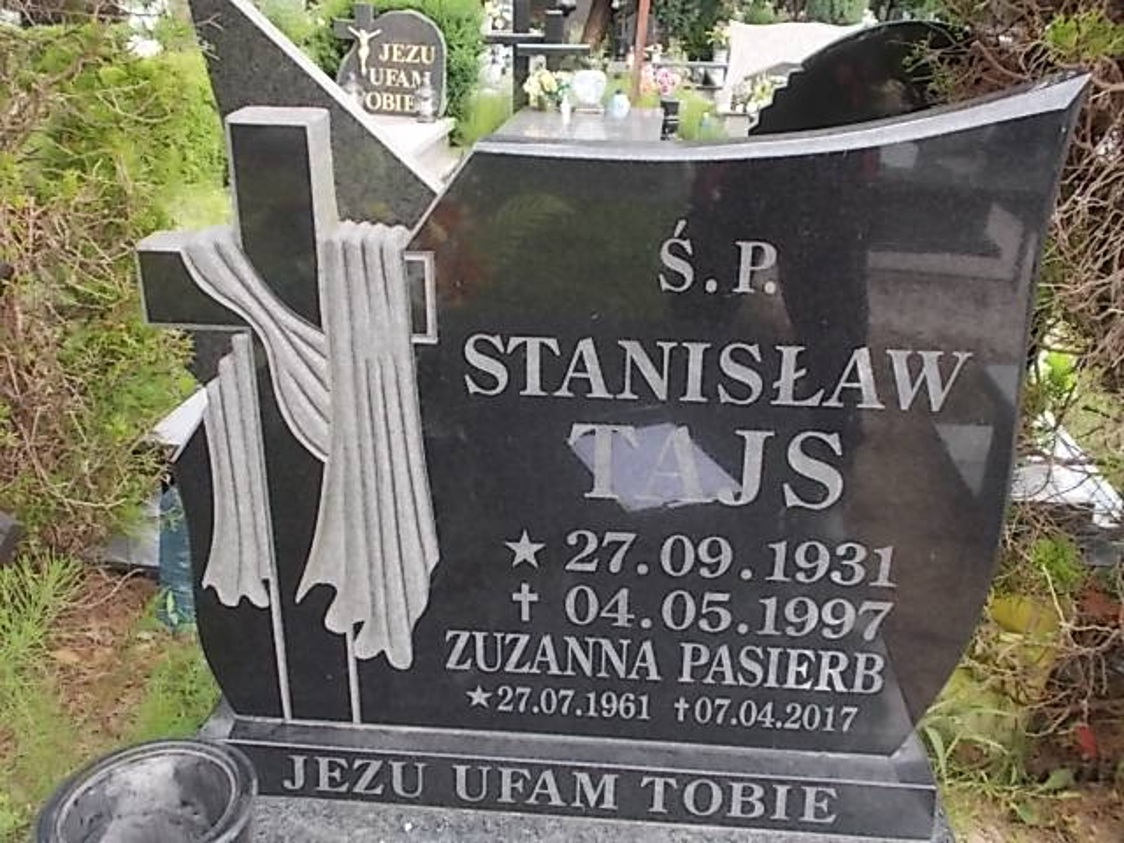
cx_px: 562
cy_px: 422
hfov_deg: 54.0
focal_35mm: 34
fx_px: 1104
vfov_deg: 41.8
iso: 80
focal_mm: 6
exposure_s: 1/60
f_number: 3.6
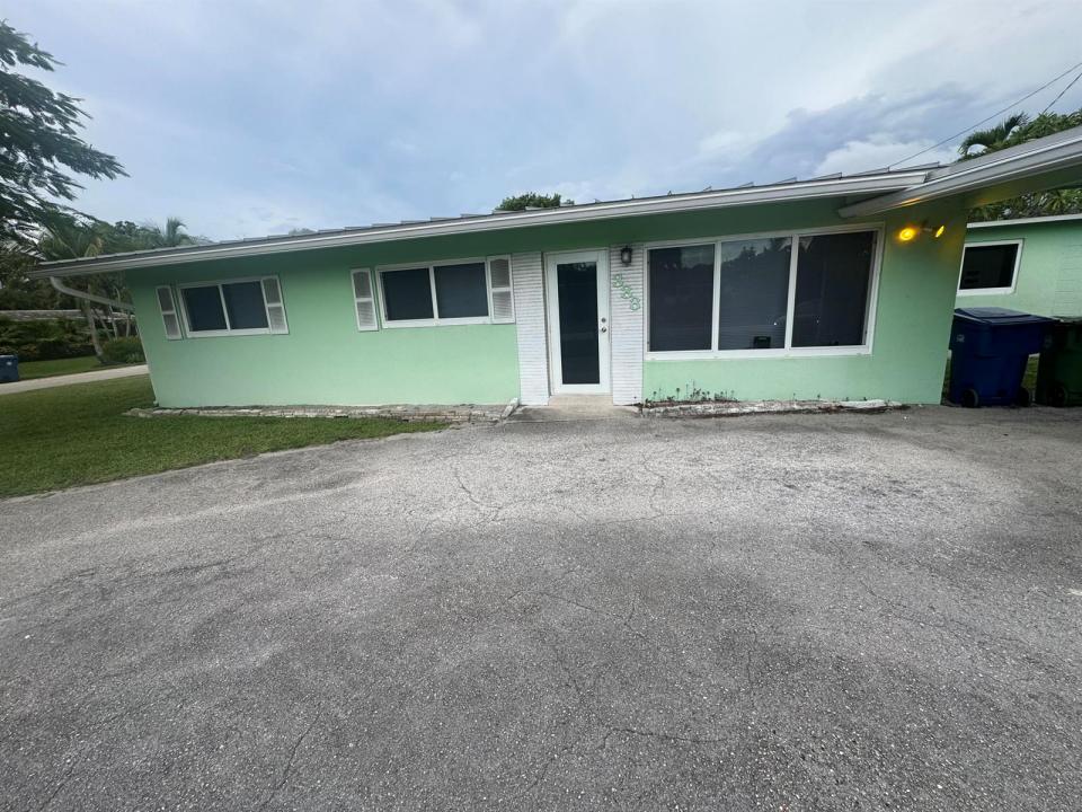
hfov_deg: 102.1
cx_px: 541
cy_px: 406
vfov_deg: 85.7
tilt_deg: -13.0
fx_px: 438
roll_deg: +2.9
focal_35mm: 14
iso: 40
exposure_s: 1/140
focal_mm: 2.22
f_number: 2.2
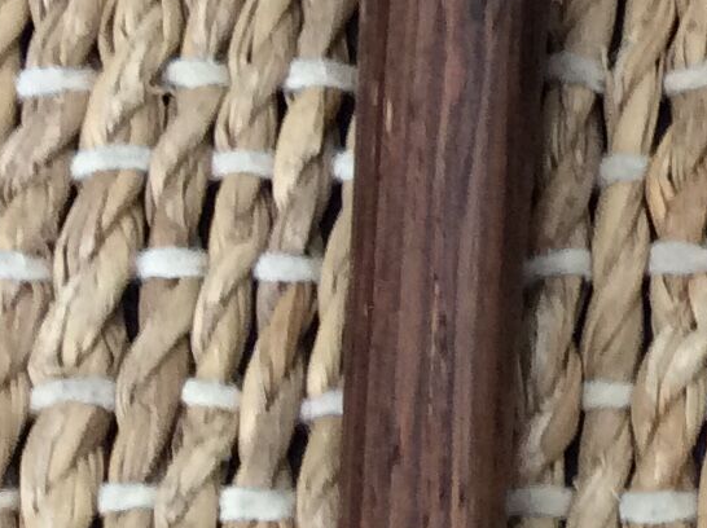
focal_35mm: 152
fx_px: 3100
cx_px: 1586
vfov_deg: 9.2
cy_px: -466
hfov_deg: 11.3
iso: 80
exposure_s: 1/25
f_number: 2.4
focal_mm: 3.3
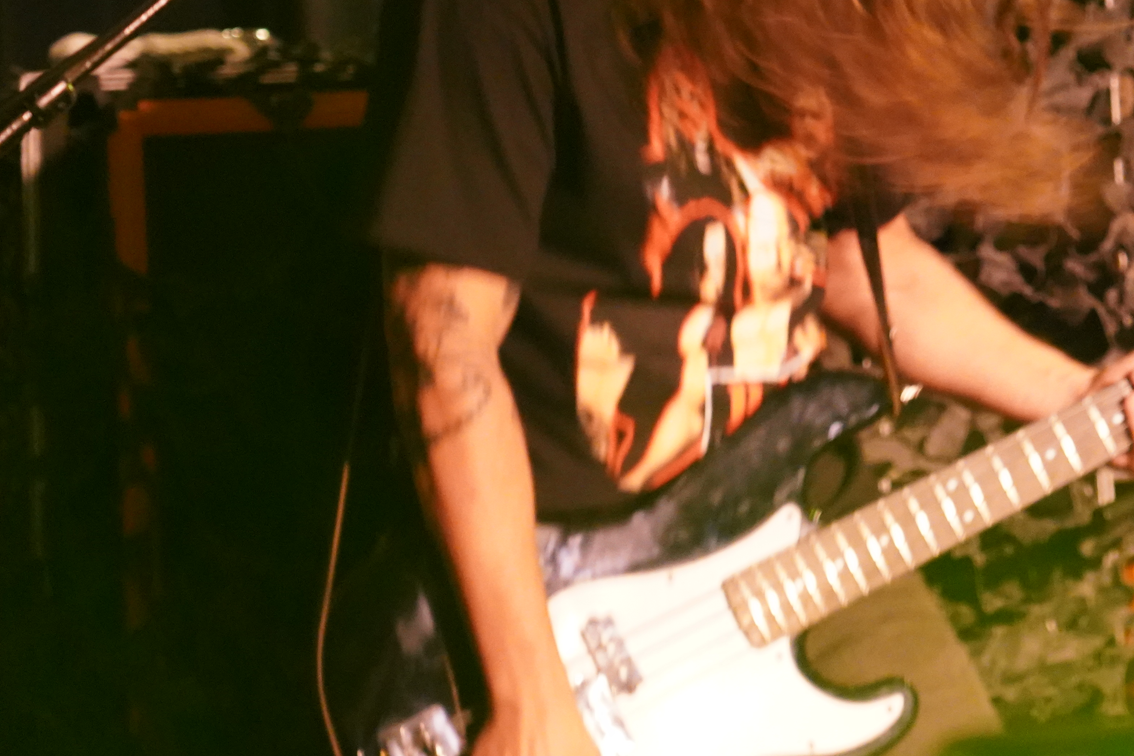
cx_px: 1035
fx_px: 4630
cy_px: 40
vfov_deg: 9.3
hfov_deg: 13.8
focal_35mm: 147
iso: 12800
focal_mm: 77
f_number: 4
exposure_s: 1/30
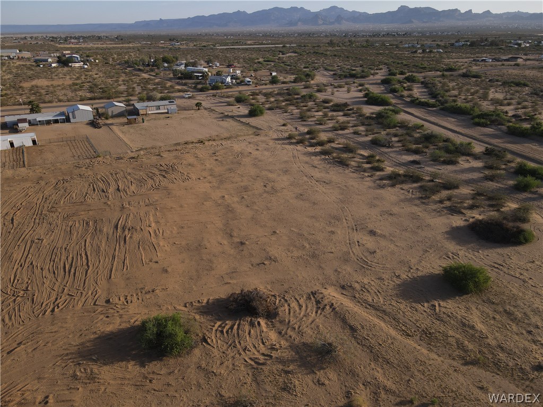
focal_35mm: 24
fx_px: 376
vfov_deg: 56.8
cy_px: 204
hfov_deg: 71.6
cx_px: 272
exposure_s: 1/30
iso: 100
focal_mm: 4.5
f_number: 2.8
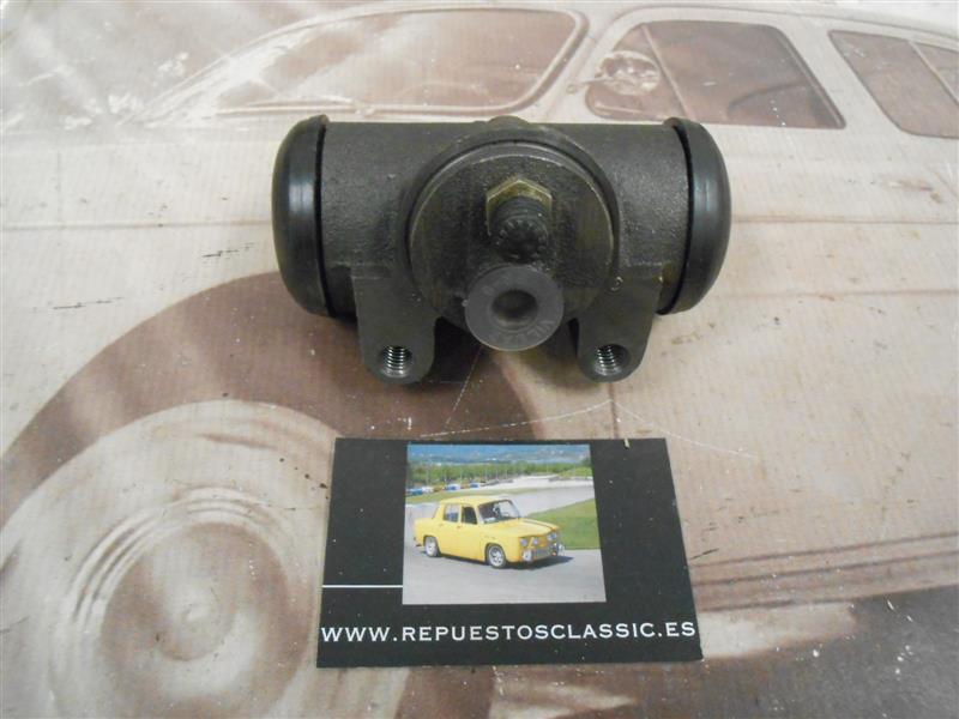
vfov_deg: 53.1
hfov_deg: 67.3
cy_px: 360
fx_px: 720
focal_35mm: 26
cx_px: 480
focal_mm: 4.6
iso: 800
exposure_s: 1/20
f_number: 3.5
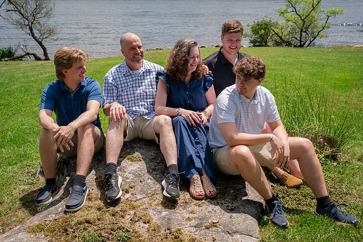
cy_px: 130
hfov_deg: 48.0
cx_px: 175
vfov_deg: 33.0
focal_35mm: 40
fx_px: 408
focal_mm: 37
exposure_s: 1/250
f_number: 5
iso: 50
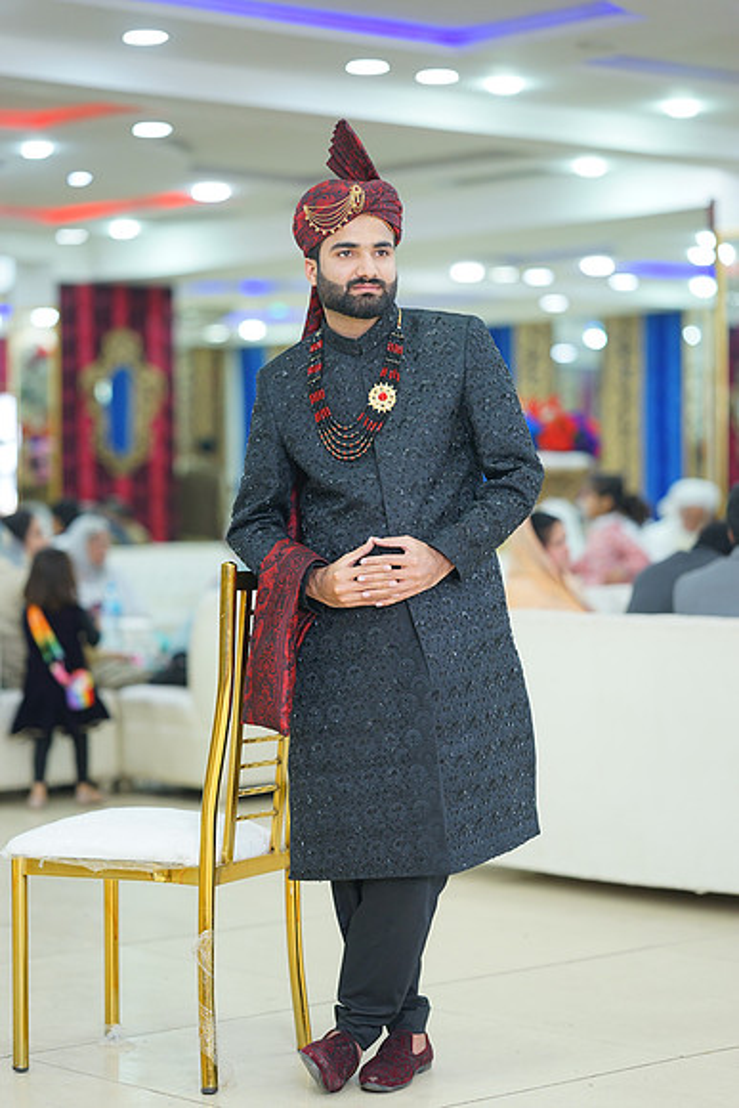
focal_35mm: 85
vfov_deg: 23.9
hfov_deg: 16.1
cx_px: 370
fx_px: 2616
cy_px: 554
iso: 400
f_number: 2
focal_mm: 85
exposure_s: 1/160
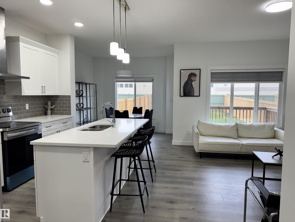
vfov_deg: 56.8
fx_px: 205
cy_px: 111
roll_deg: +0.5
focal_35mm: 24
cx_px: 148
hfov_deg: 71.6
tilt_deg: -4.3
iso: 100
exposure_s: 1/120
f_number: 1.78
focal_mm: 6.76
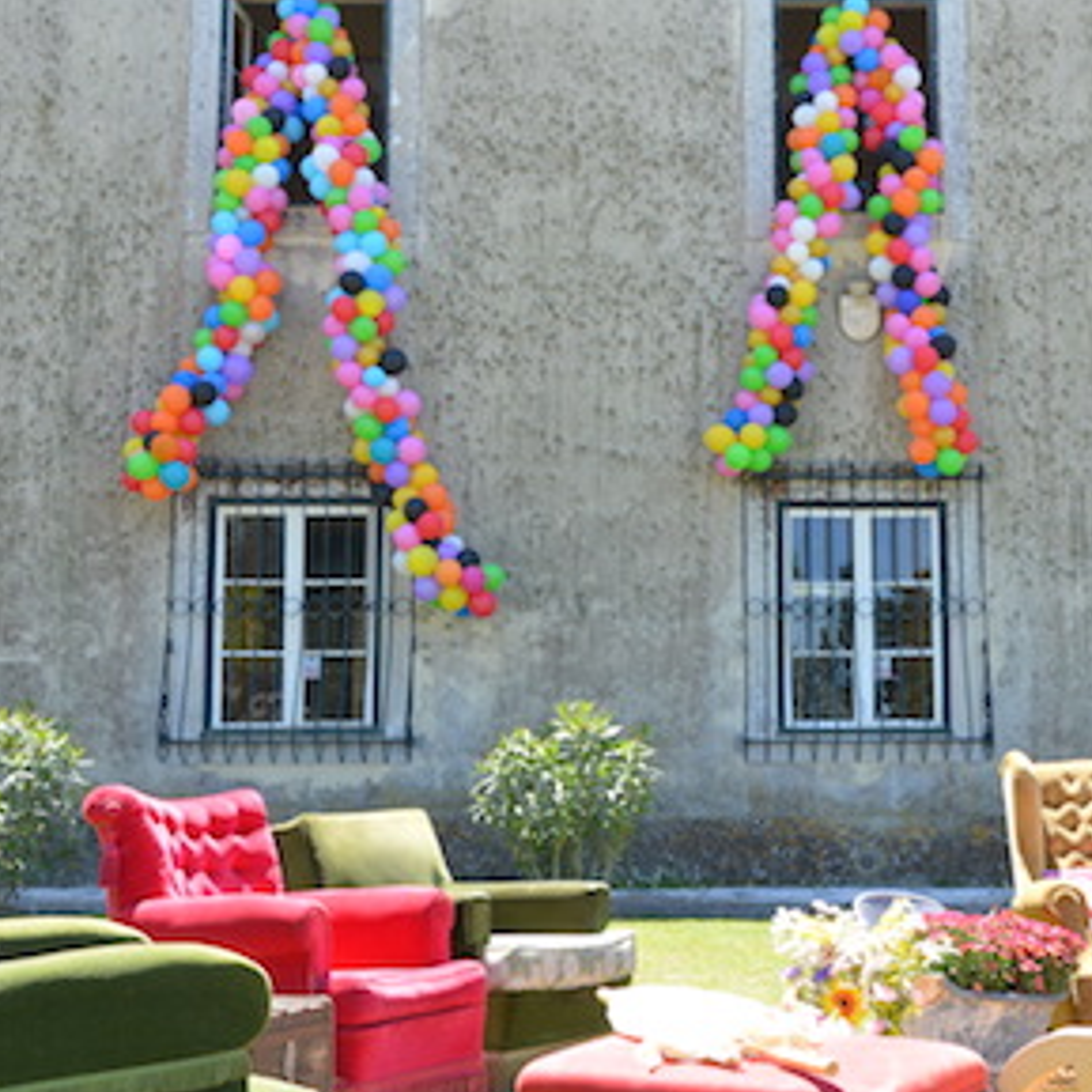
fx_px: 2248
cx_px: 782
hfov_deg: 27.0
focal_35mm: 63
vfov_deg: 27.3
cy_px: 448
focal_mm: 22
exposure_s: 1/60
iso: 160
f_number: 8
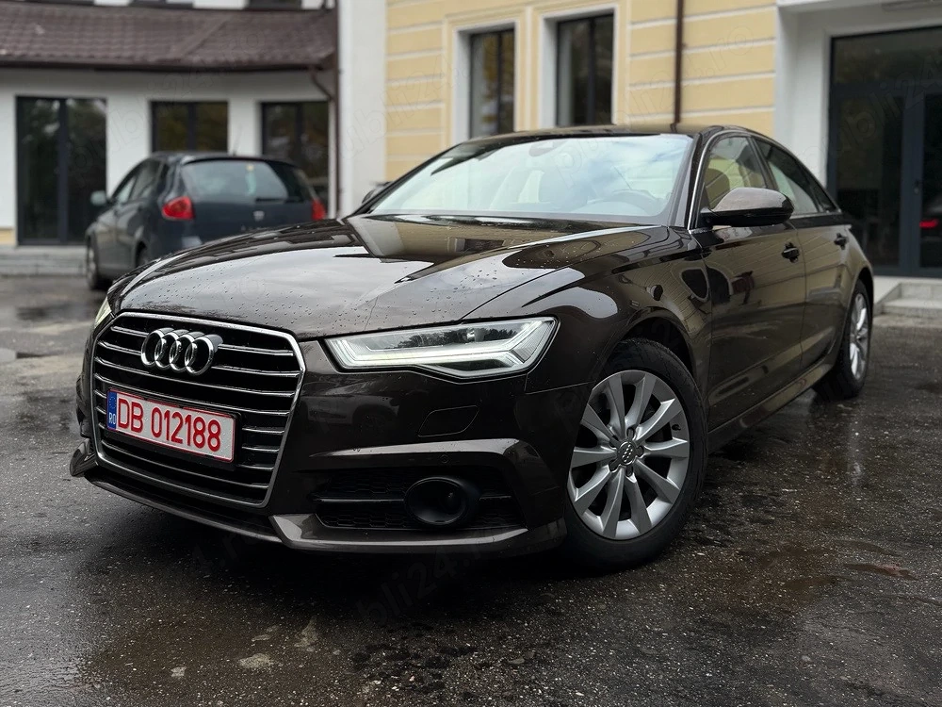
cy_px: 354
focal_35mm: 24
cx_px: 471
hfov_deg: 71.6
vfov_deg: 56.8
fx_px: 653
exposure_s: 1/419
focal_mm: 6.76
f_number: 1.78
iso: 80
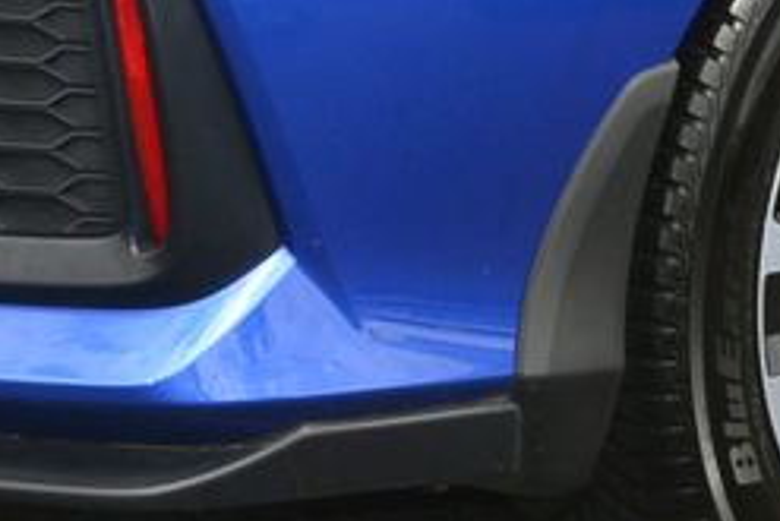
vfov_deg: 11.9
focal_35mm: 112
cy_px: -188
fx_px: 2428
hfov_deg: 18.2
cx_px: 524
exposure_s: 1/250
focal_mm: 10
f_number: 8
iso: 160
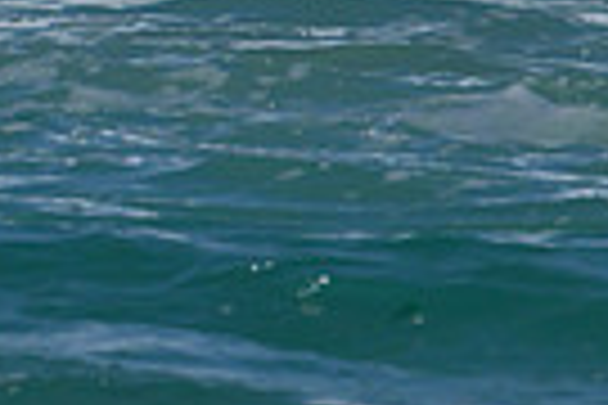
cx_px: -391
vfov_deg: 0.5
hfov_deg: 0.7
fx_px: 47927
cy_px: -669
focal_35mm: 2838
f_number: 11
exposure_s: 1/2000
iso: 360
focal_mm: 490
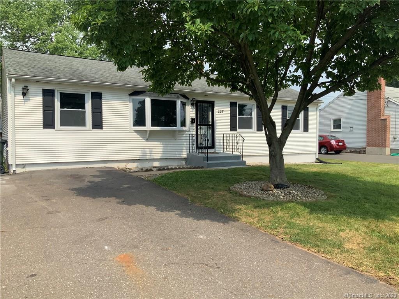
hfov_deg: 61.7
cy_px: 150
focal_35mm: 29
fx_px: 334
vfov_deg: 48.2
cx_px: 200
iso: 16
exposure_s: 1/1626
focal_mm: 3
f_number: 1.8
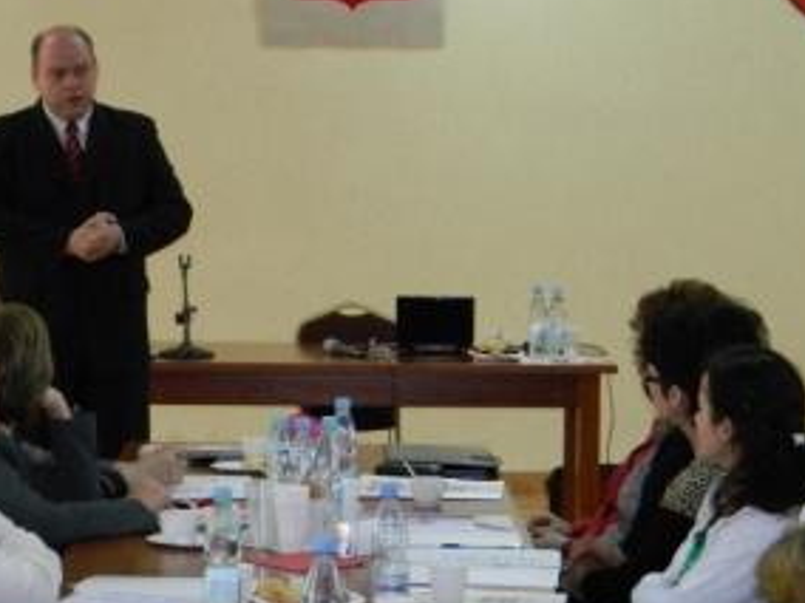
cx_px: 300
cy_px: 385
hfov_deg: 15.0
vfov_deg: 11.3
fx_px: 3046
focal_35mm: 131
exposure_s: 1/32.2
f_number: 4.5
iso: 342
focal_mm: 15.1
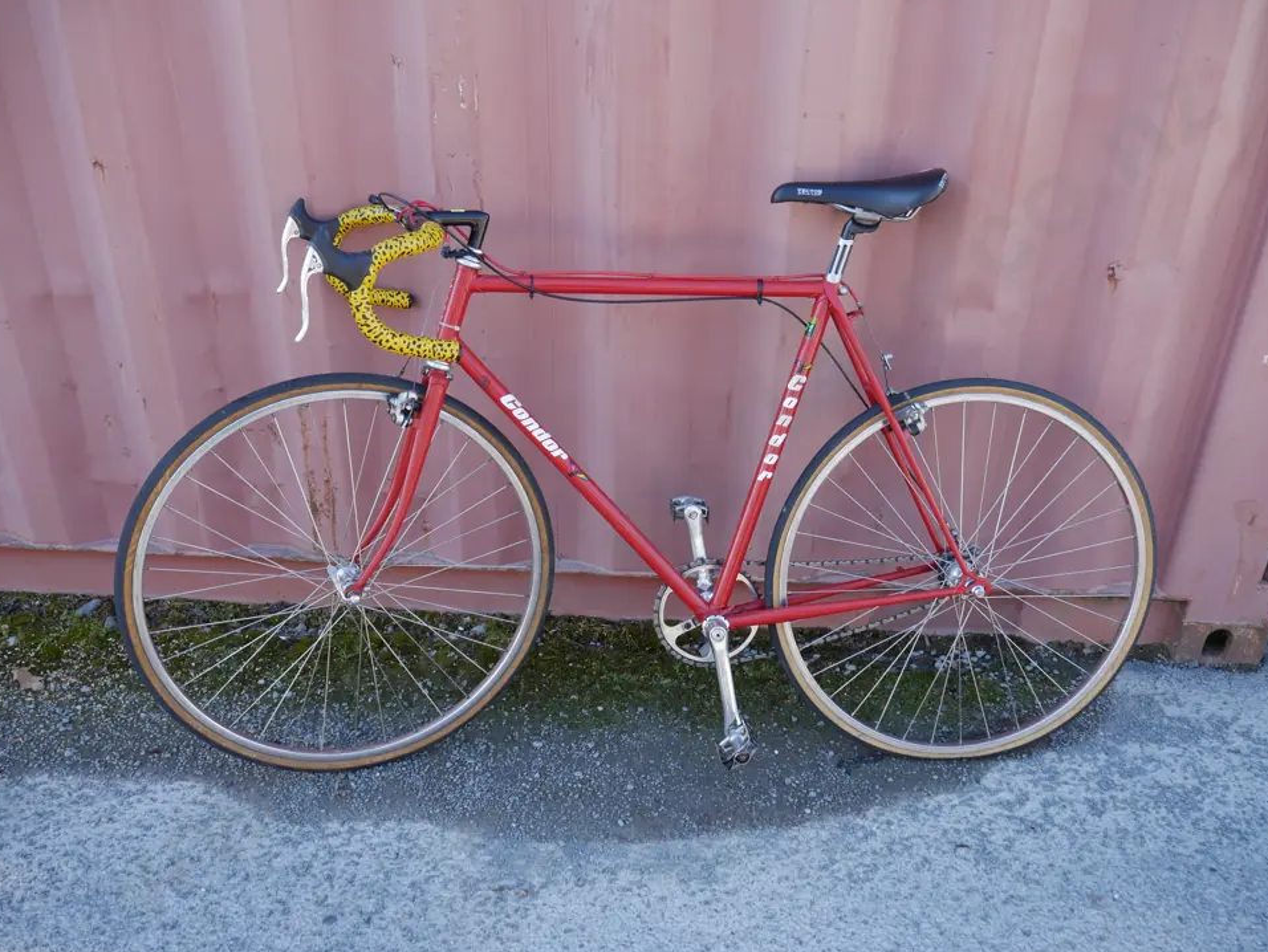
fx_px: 1099
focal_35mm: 30
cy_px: 499
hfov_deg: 59.9
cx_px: 662
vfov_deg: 46.8
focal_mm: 14
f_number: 4
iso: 200
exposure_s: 1/125
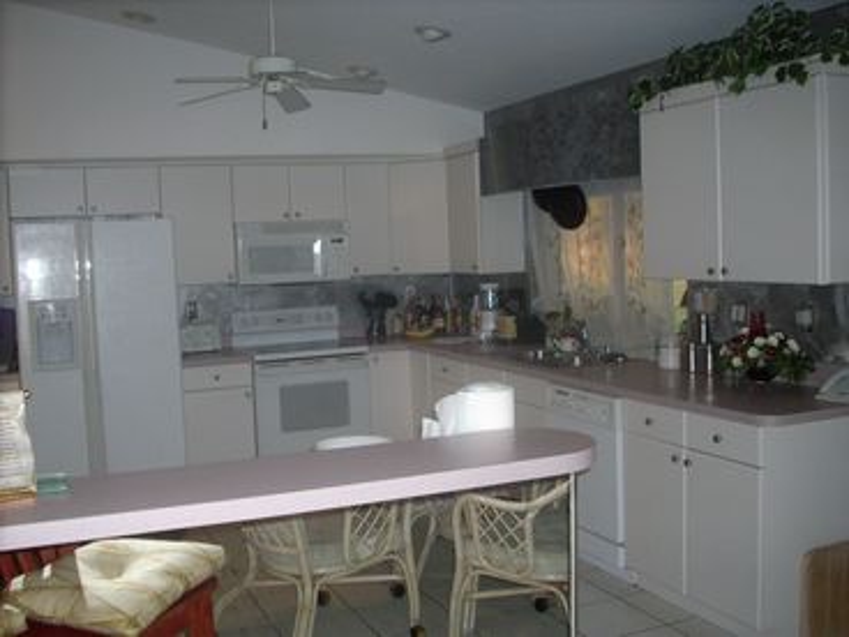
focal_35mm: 37
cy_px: 318
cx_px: 424
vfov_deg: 38.7
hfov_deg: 50.1
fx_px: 907
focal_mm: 6.2
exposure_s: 1/60
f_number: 2.8
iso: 200
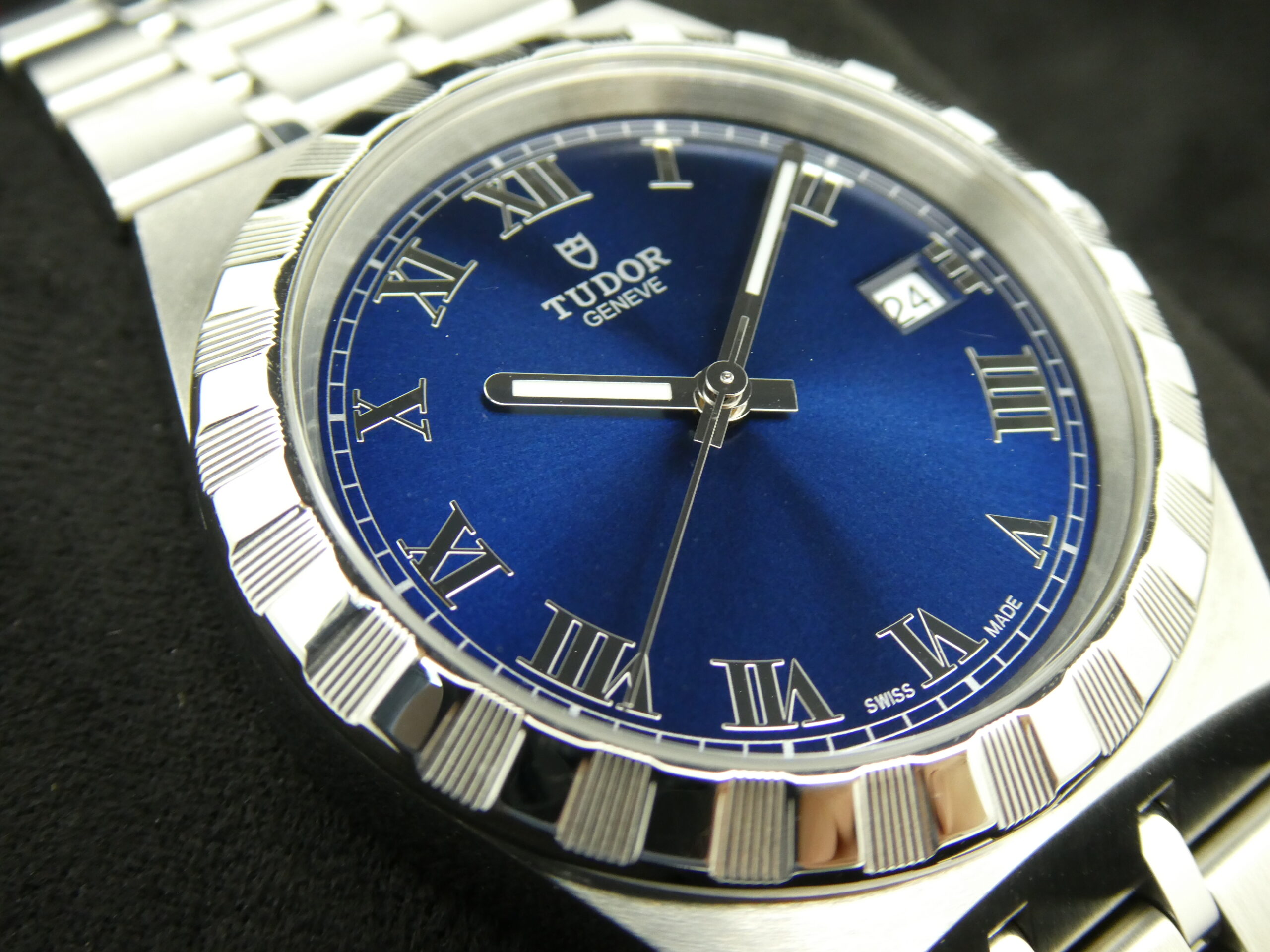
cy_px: 476
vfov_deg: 29.1
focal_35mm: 50
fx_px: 1834
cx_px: 635
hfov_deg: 38.2
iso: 320
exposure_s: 1/80
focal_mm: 9
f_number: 4.1
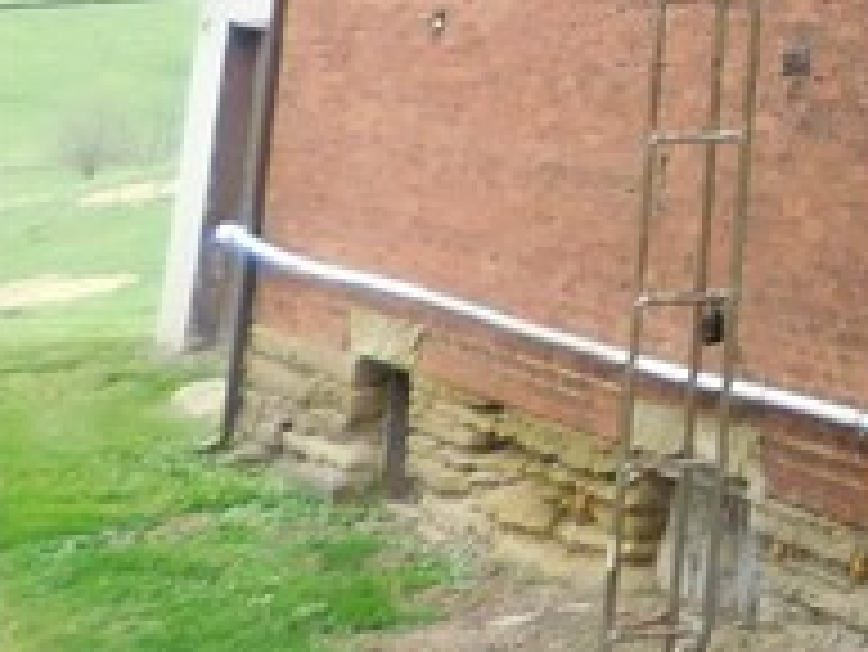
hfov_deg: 11.9
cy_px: -719
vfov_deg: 10.9
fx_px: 3061
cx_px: 2289
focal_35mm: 122
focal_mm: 4
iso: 125
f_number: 3
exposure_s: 1/200
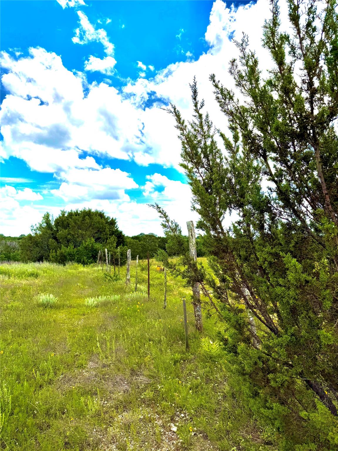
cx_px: 169
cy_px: 226
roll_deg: -1.0
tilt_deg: +1.9
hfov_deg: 56.8
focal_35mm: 24
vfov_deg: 71.6
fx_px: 312
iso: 80
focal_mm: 6.76
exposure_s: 1/8130
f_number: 1.78
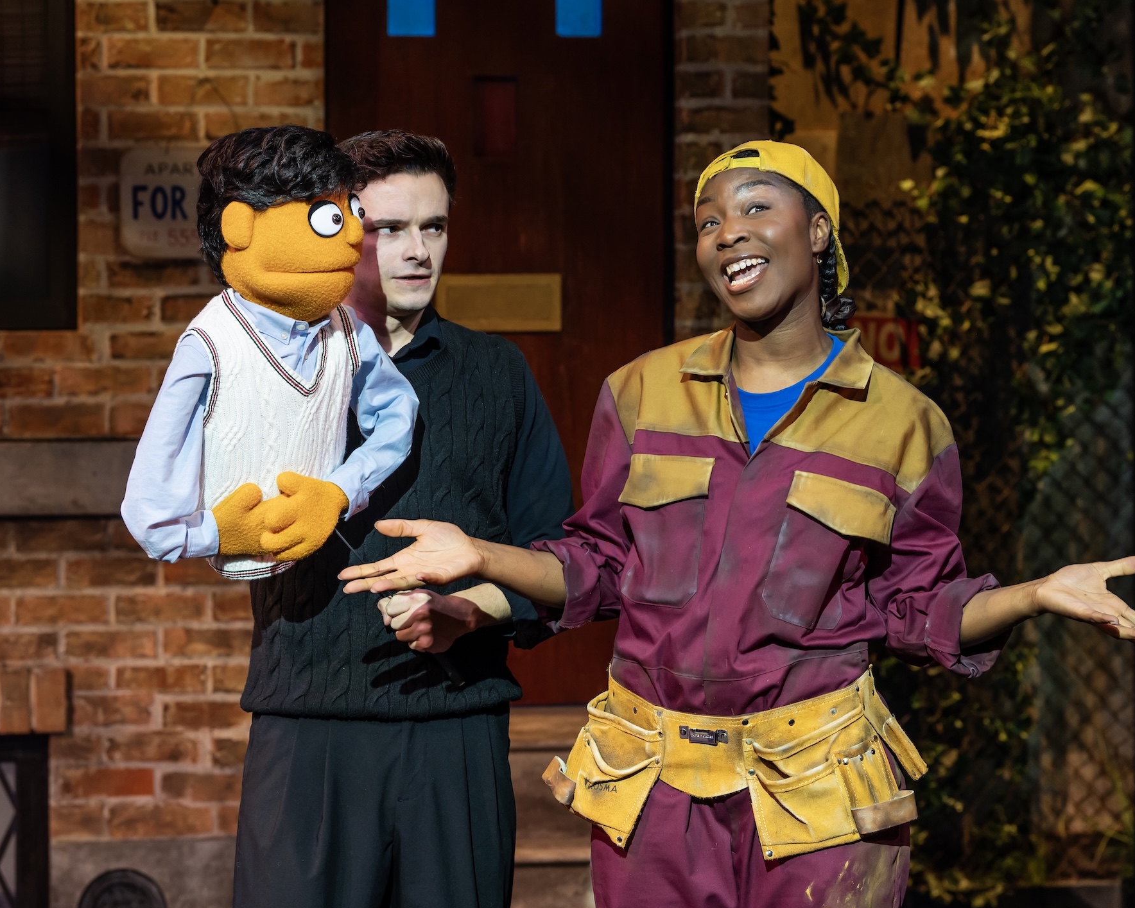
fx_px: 3998
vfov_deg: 13.0
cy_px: 458
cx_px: 581
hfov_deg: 16.2
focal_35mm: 119
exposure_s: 1/400
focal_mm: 102
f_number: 5
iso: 800
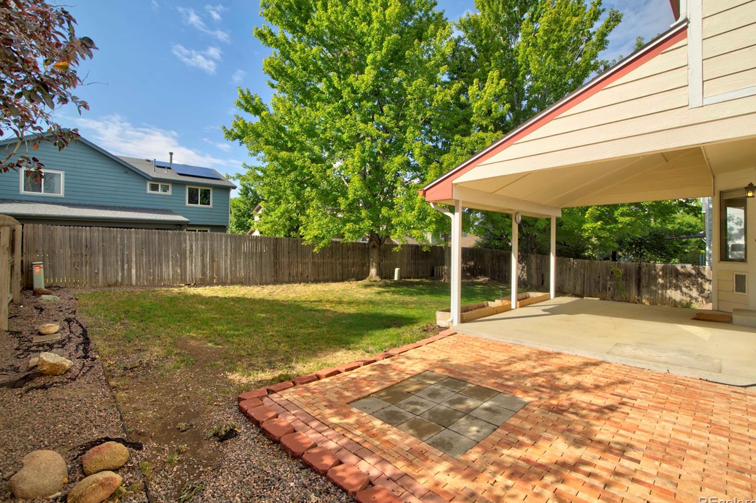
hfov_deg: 96.8
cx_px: 376
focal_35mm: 16
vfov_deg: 73.7
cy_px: 245
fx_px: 336
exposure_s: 1/125
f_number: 10
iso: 100
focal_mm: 15
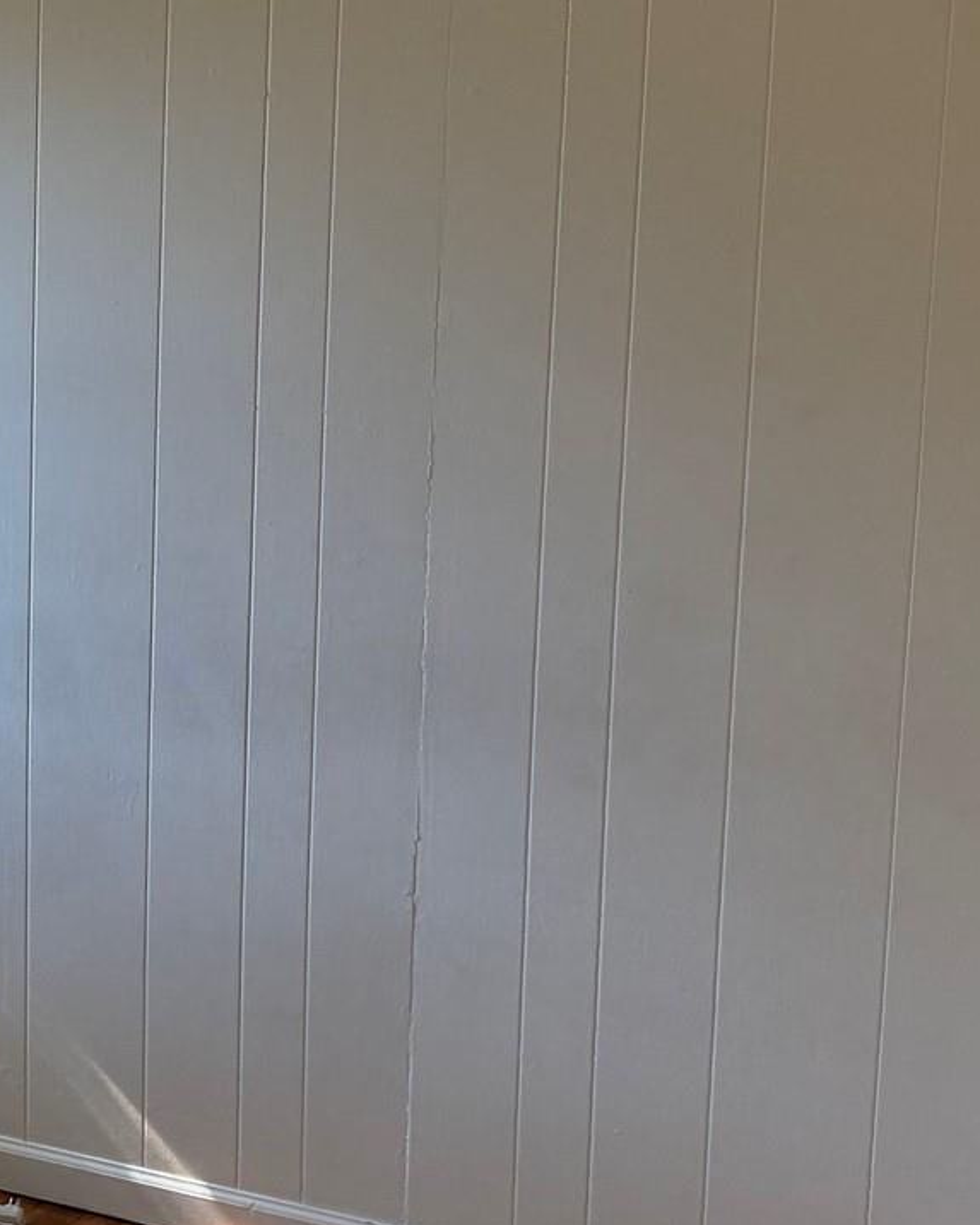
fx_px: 2429
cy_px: 630
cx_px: -234
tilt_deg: -10.1
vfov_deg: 28.3
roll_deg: +0.6
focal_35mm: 67
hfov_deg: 21.1
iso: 320
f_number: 1.78
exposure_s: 1/120
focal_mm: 6.76
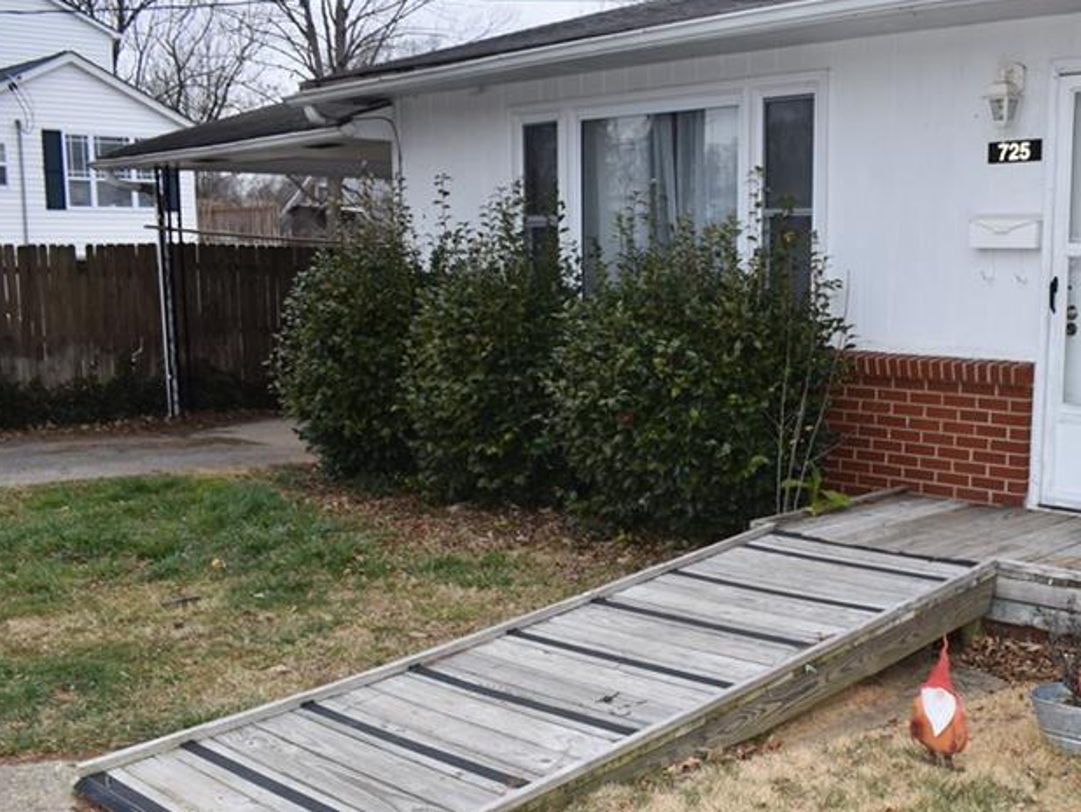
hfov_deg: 42.8
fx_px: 1343
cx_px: 773
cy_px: 579
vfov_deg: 33.1
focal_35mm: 43
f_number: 5.6
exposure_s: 1/125
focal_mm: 18
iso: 200
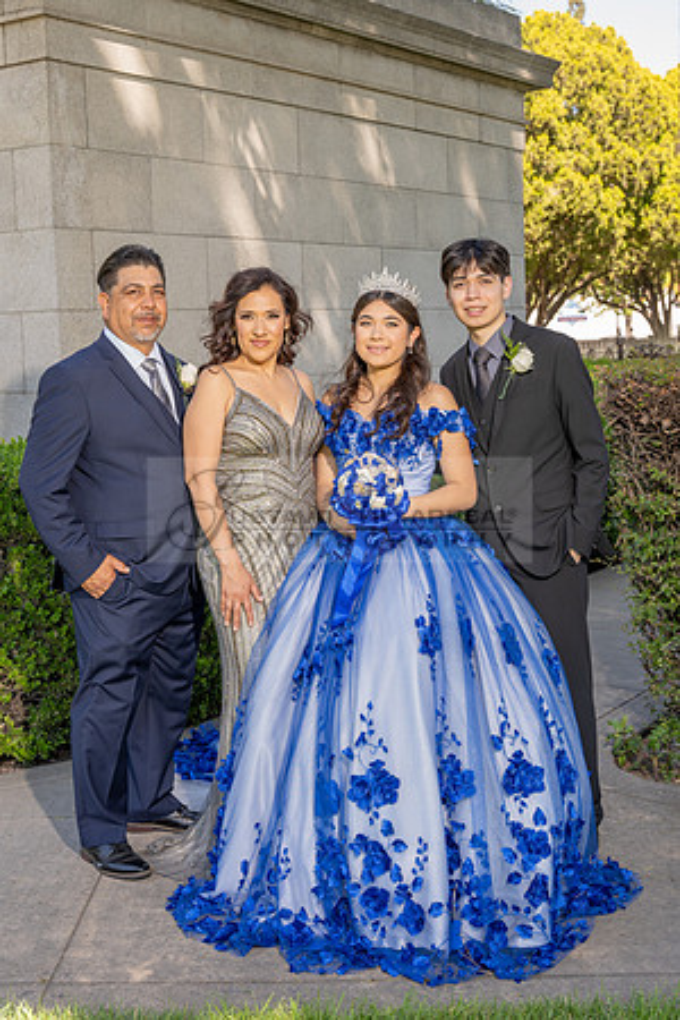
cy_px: 510
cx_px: 325
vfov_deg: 38.5
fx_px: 1462
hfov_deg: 26.2
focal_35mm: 52
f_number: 4.5
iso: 64
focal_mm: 34.4
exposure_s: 1/125
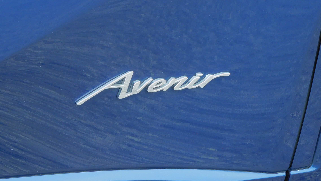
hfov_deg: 5.5
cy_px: 88
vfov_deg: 3.1
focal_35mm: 393
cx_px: 160
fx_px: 3345
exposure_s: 1/125
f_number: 5.6
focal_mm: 64.5
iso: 200
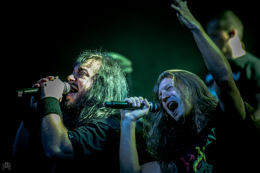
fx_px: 2166
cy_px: 86
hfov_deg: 6.9
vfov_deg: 4.6
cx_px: 130
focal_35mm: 300
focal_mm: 200
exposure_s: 1/100
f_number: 2.8
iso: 1600
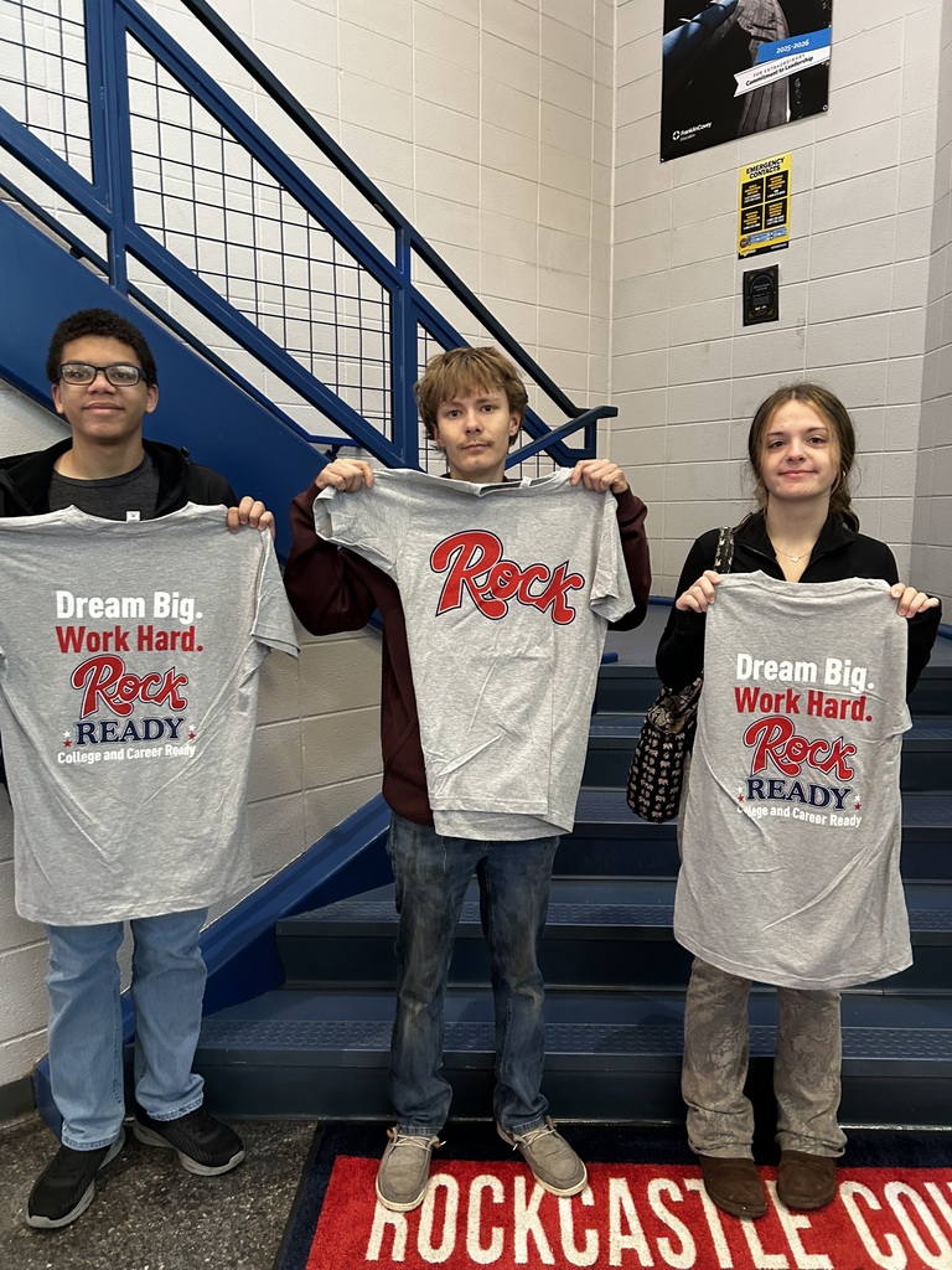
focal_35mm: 26
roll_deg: -0.3
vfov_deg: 67.3
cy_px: 635
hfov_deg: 53.1
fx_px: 953
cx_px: 476
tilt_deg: -6.3
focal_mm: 5.7
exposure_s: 1/60
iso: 320
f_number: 1.5
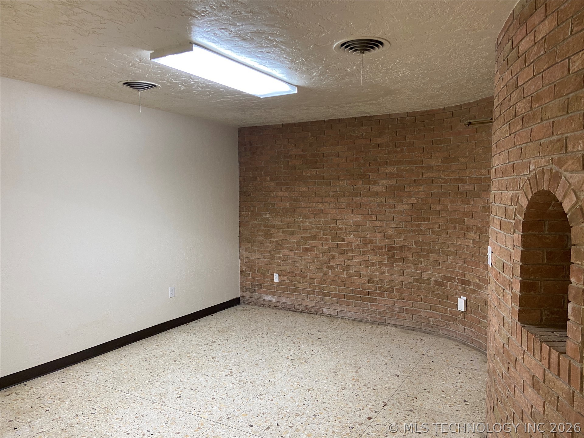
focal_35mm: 26
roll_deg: -0.7
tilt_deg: -4.1
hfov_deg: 67.3
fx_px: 439
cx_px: 292
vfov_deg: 53.1
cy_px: 219
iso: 125
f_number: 1.8
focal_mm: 4.25
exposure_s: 1/60
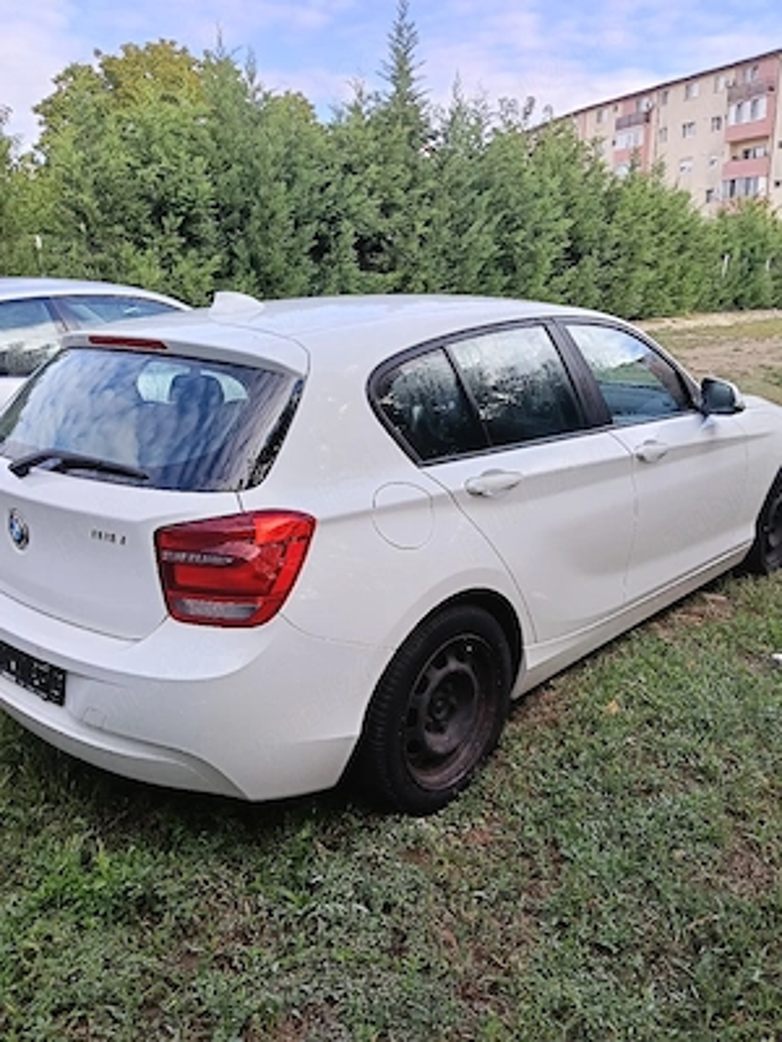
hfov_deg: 51.4
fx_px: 813
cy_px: 521
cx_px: 391
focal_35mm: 27
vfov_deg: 65.3
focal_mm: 3.98
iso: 50
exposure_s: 1/161
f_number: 1.8
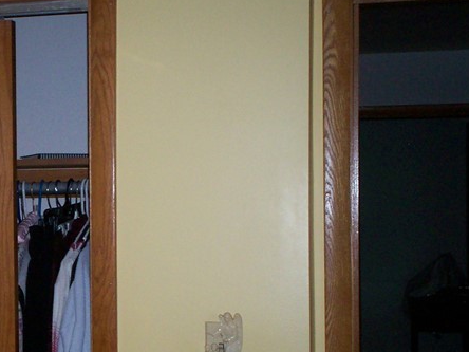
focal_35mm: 83
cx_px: -7
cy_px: 200
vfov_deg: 17.8
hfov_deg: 22.6
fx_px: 1125
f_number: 4.5
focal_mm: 6
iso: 140
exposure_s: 1/60
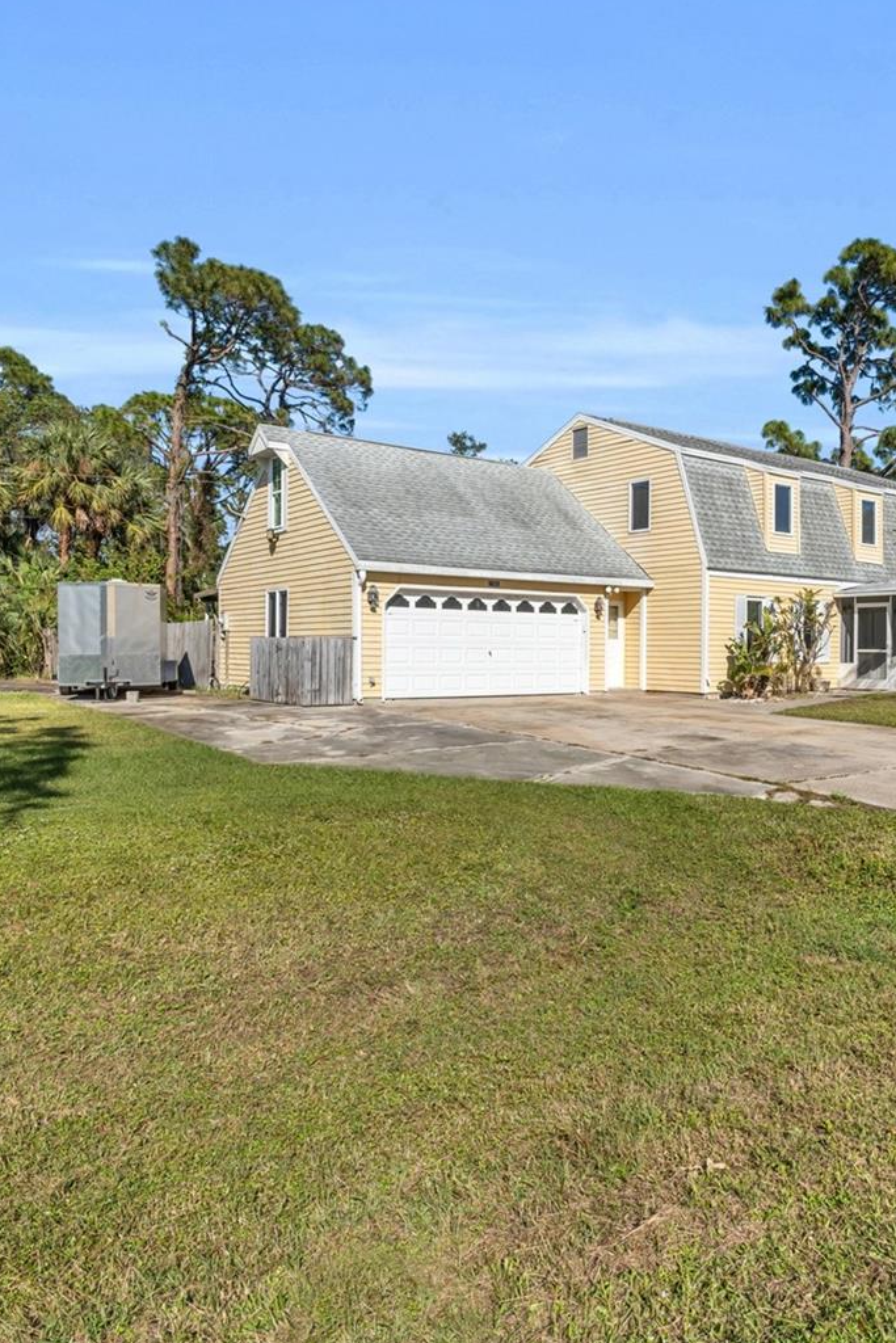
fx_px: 933
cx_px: 563
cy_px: 664
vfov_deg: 71.5
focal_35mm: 25
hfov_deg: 50.8
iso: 200
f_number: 9
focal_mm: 16
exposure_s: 1/2500
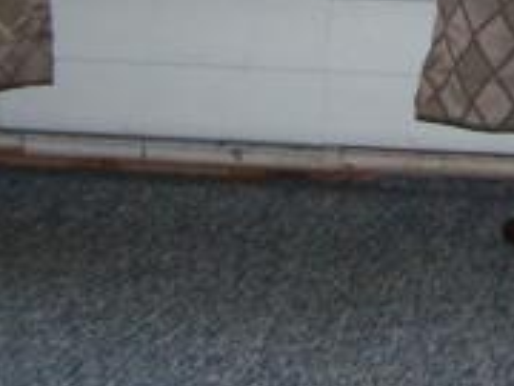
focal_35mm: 146
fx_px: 2168
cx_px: 611
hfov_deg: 13.2
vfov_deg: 9.8
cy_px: -223
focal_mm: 6.3
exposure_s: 1/60
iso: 200
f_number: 2.8
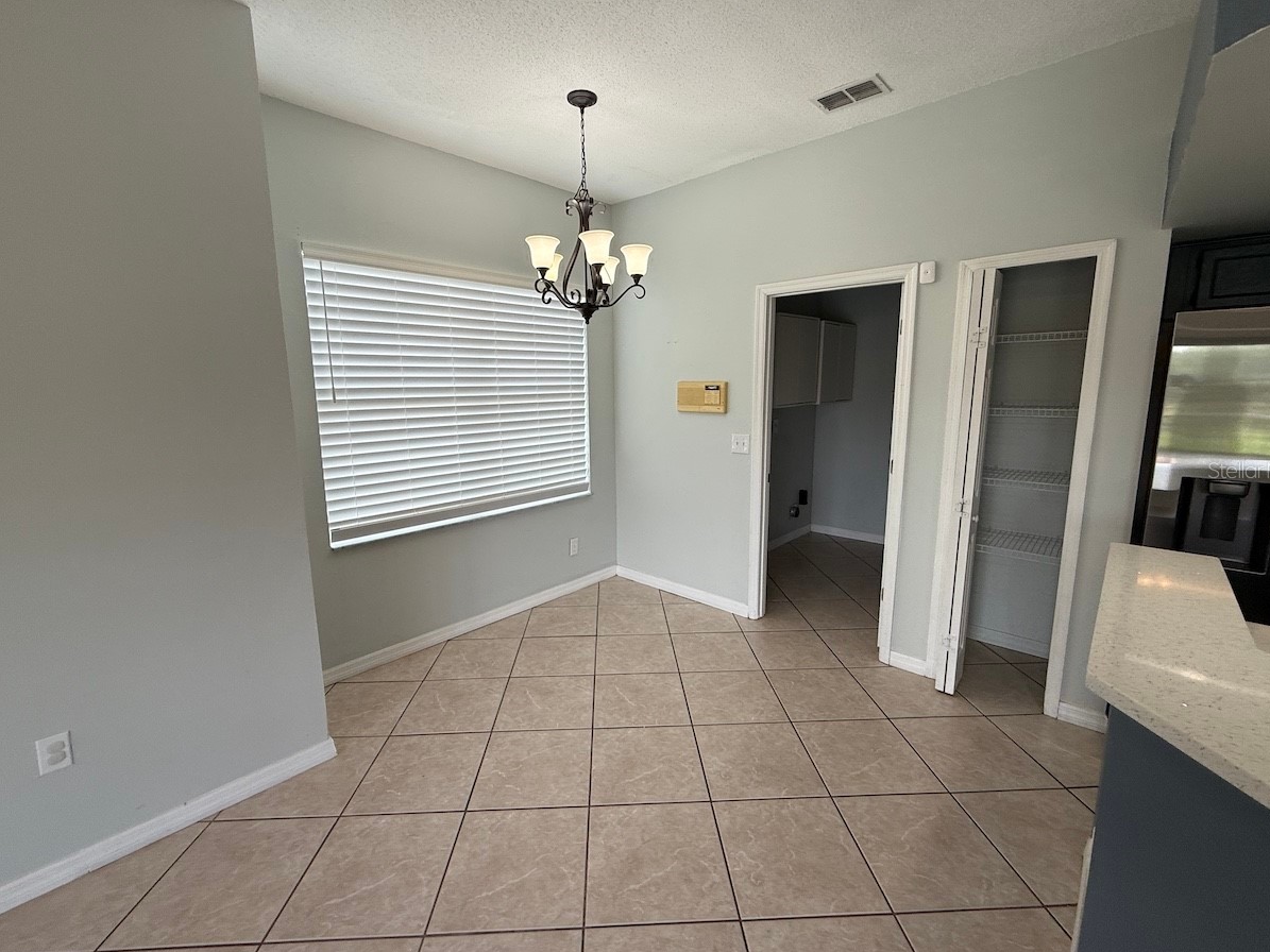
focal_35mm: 15
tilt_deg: -8.1
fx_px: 550
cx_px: 628
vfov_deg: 81.7
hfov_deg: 98.2
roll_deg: +1.2
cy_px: 470
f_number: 2.2
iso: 64
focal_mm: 2.22
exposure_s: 1/120
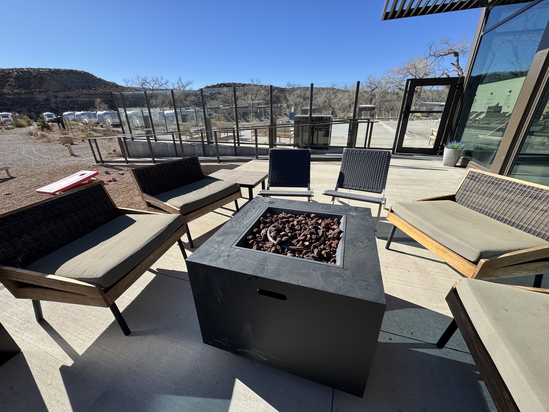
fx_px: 222
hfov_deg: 102.1
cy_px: 206
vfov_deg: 85.7
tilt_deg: -25.1
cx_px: 274
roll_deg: +0.3
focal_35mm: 14
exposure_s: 1/1536
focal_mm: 2.22
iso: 50
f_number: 2.2
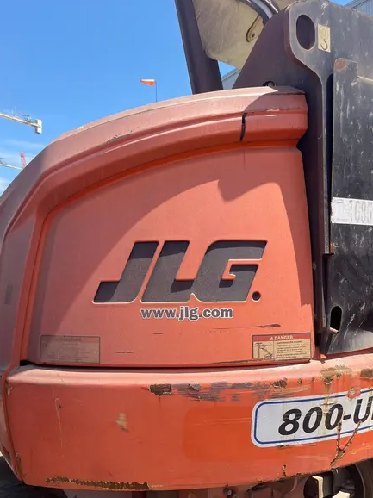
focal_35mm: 33
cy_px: 280
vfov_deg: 55.2
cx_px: 138
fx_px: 474
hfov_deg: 42.6
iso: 50
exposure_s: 1/1600
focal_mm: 5.1
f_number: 1.6
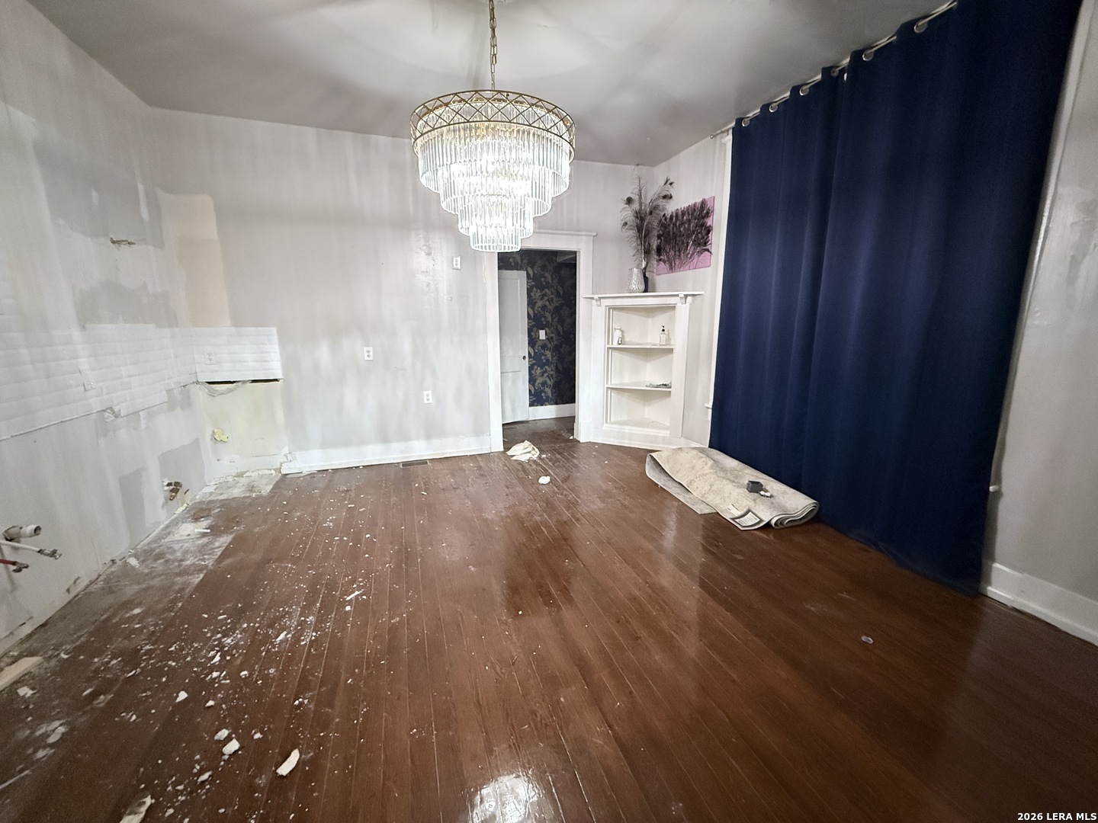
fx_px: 444
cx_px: 549
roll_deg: +0.2
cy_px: 412
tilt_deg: -11.8
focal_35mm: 14
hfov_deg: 102.1
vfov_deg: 85.7
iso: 1250
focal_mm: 2.22
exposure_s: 1/60
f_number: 2.2
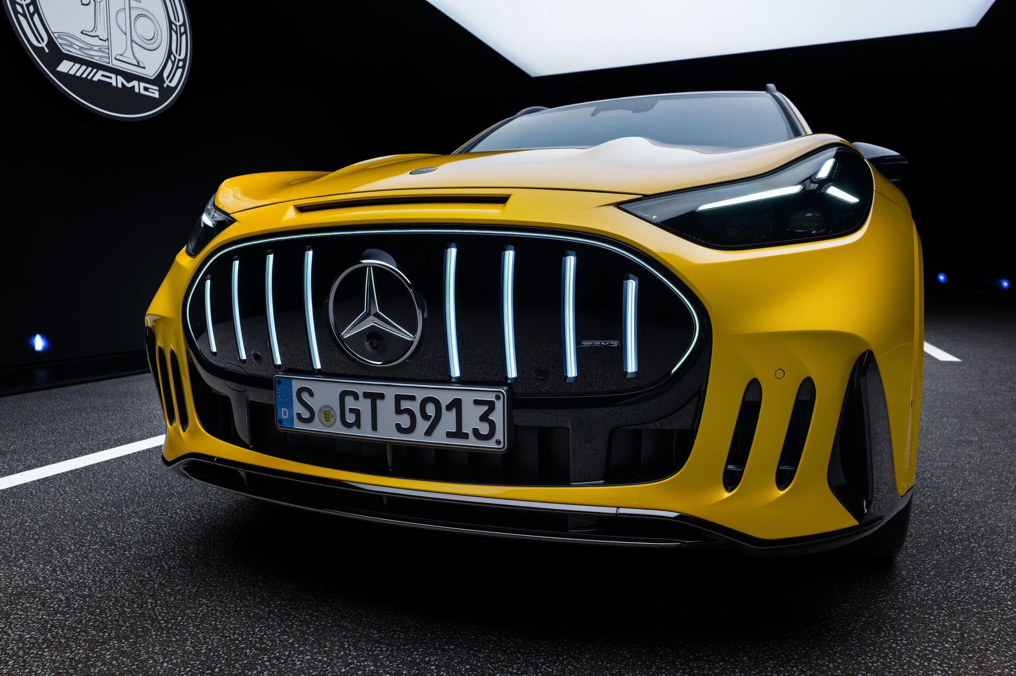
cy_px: 338
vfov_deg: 53.1
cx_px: 508
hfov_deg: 73.8
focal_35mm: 24
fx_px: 677
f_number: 6.3
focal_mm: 24
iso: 100
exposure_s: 1/8
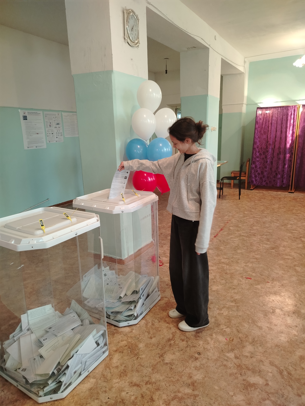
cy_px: 203
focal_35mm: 24
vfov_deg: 71.6
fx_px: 282
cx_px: 152
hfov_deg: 56.8
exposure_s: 1/33.3
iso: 1078
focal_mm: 5.25
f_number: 1.75
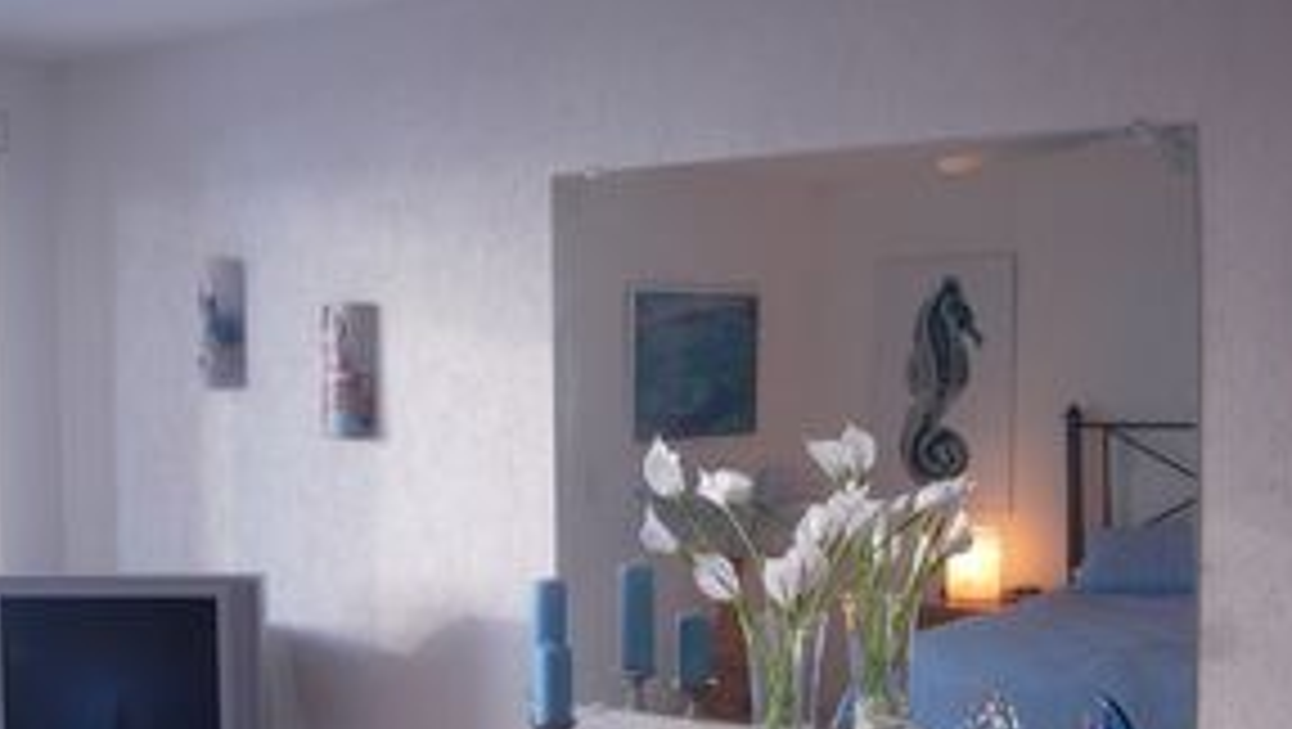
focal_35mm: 53
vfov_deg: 22.6
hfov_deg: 39.1
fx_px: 1817
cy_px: 459
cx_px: 585
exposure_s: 1/43.9
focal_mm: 7.8
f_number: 2.8
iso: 64
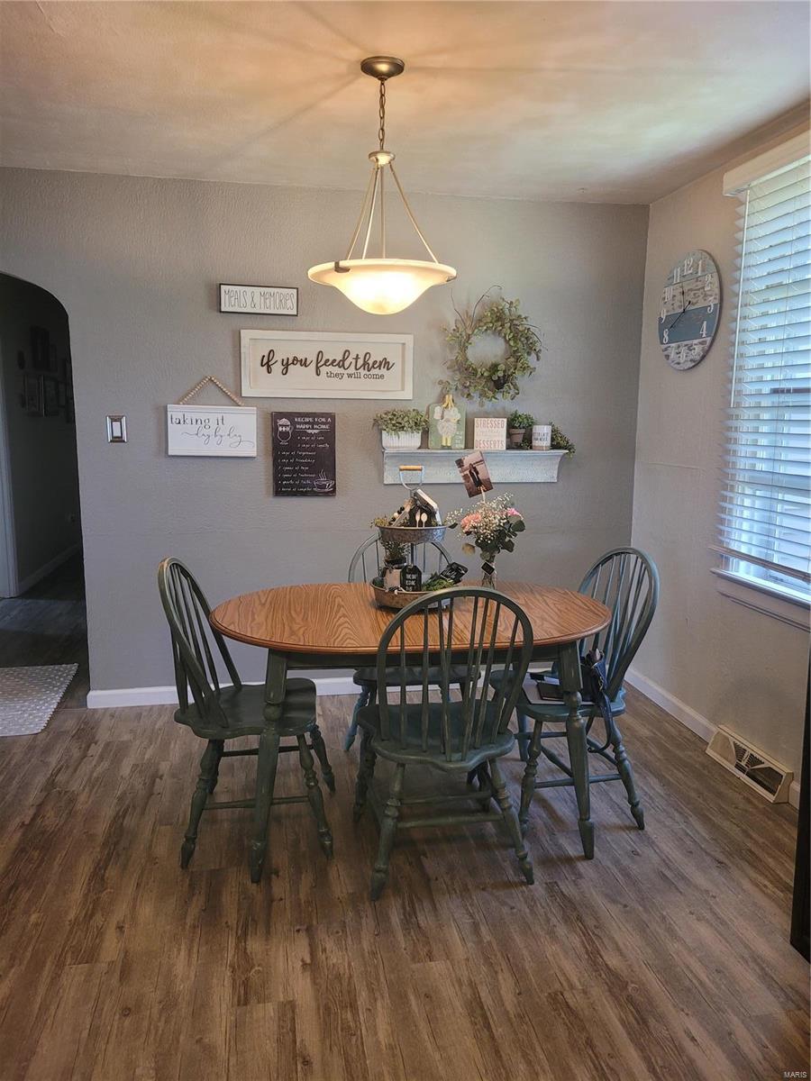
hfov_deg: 53.1
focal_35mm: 26
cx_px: 406
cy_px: 540
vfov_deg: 67.3
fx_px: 812
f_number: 1.8
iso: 200
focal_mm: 5.4
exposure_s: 1/60
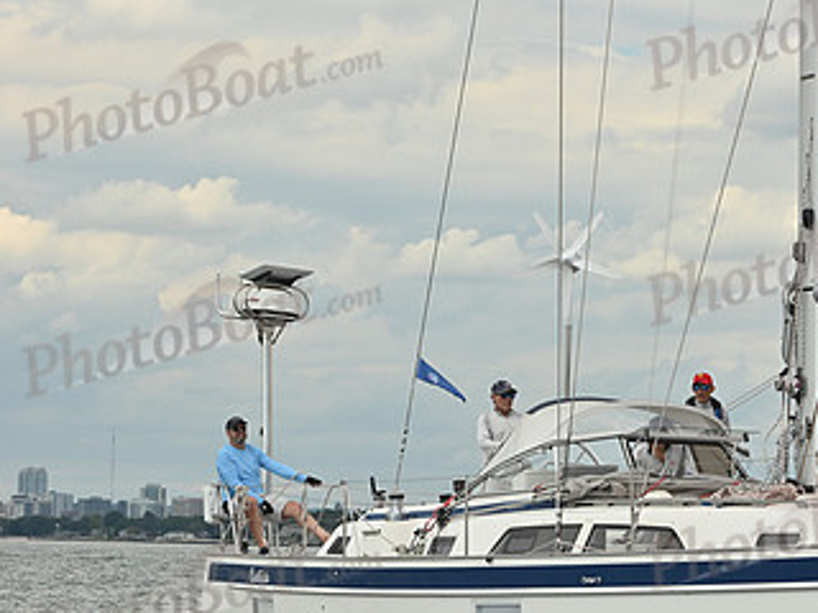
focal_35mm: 157
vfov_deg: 9.4
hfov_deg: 12.6
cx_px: 516
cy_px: 428
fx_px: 3710
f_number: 8
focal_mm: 90
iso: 320
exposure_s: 1/1250
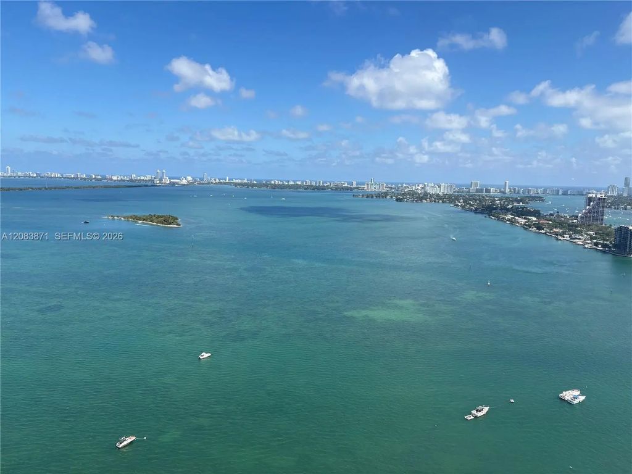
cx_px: 316
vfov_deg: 53.1
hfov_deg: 67.3
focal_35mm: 26
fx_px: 475
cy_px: 237
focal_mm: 5.96
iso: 50
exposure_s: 1/3831
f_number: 1.6
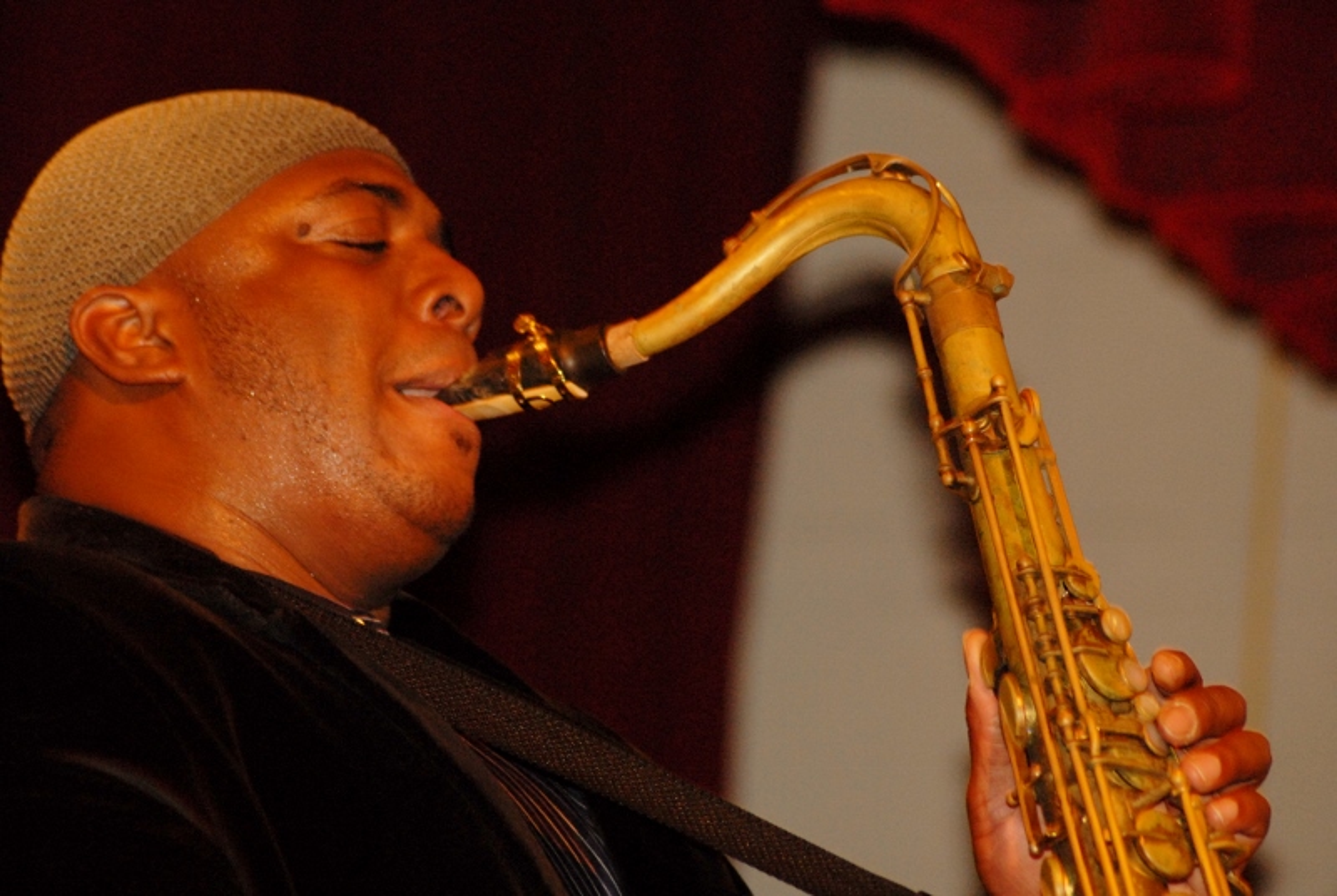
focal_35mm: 232
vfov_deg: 5.9
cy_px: 448
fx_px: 8647
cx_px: 668
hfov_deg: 8.8
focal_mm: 155
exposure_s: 1/60
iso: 800
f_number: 4.8
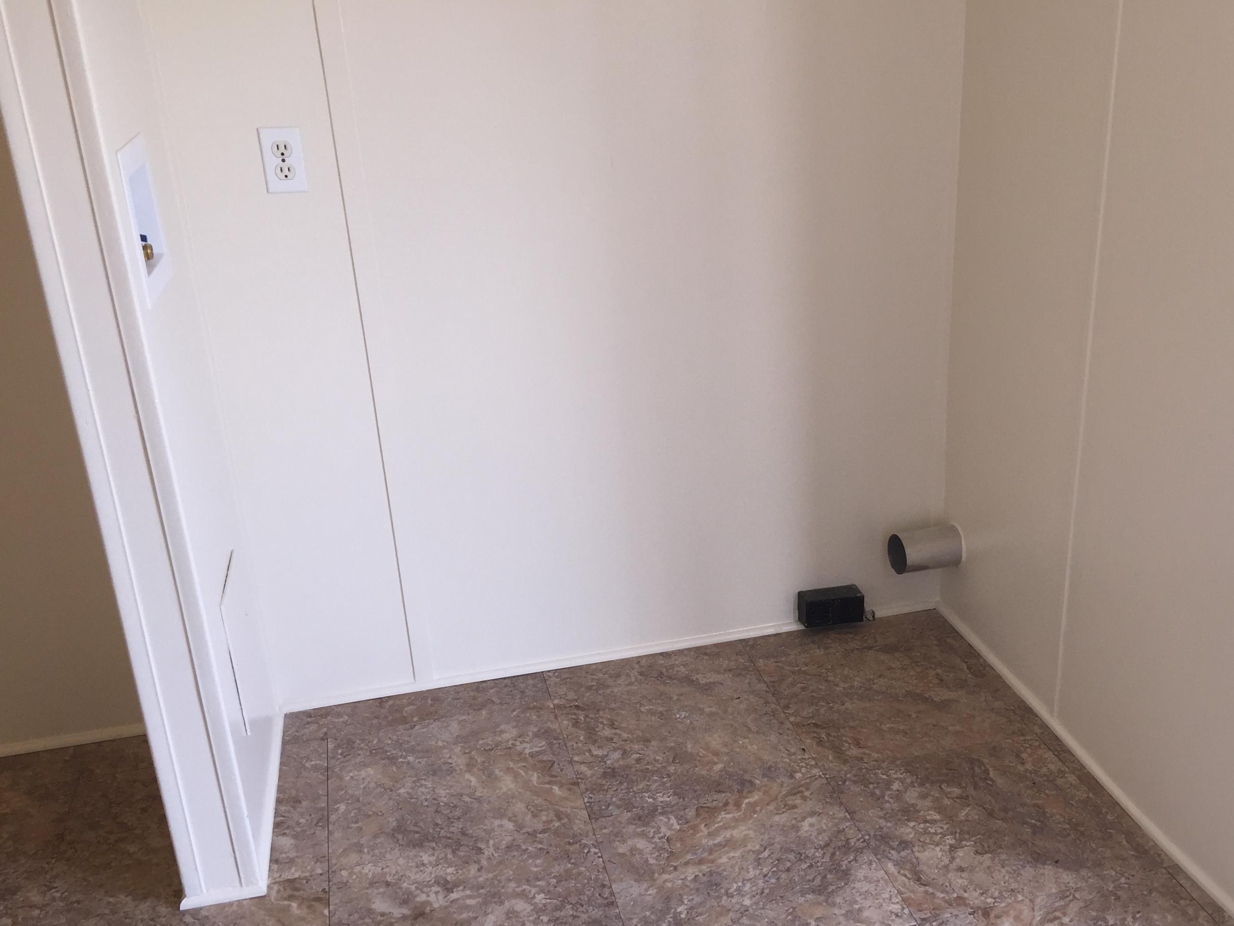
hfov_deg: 50.9
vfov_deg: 39.4
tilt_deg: -24.1
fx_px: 1283
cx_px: 765
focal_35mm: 36
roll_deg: -0.3
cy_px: 569
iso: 40
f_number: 2.2
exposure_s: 1/120
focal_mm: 4.15
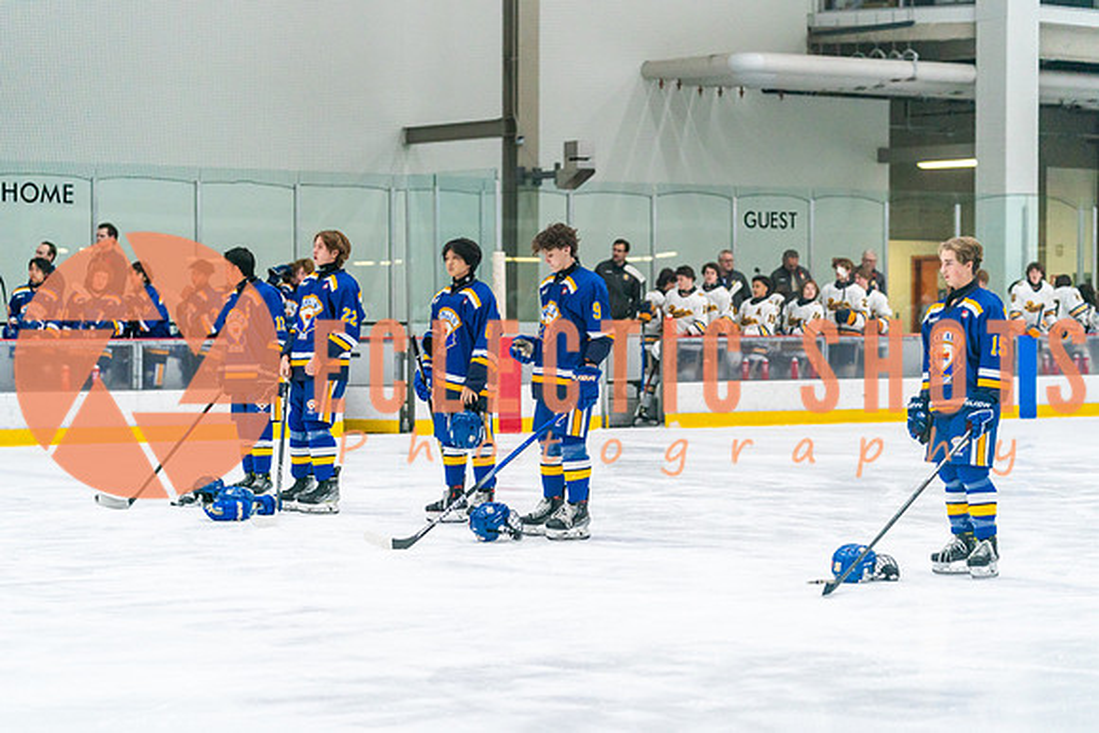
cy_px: 366
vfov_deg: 14.4
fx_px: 2901
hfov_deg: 21.5
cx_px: 550
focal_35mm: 95
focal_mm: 95
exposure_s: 1/1250
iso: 3200
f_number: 2.8
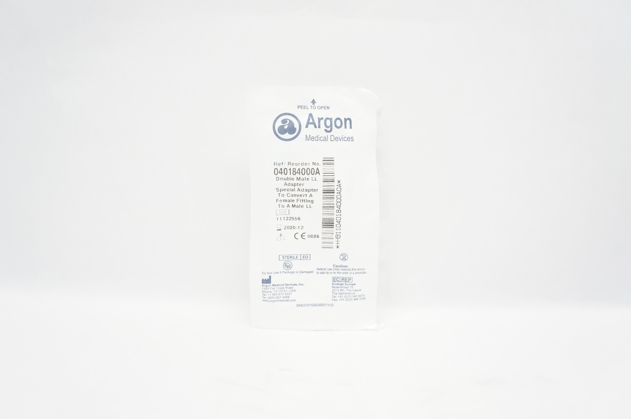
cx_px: 316
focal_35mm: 27
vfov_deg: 47.8
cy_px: 210
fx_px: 473
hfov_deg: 67.4
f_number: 5.6
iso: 800
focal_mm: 18
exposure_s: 1/60
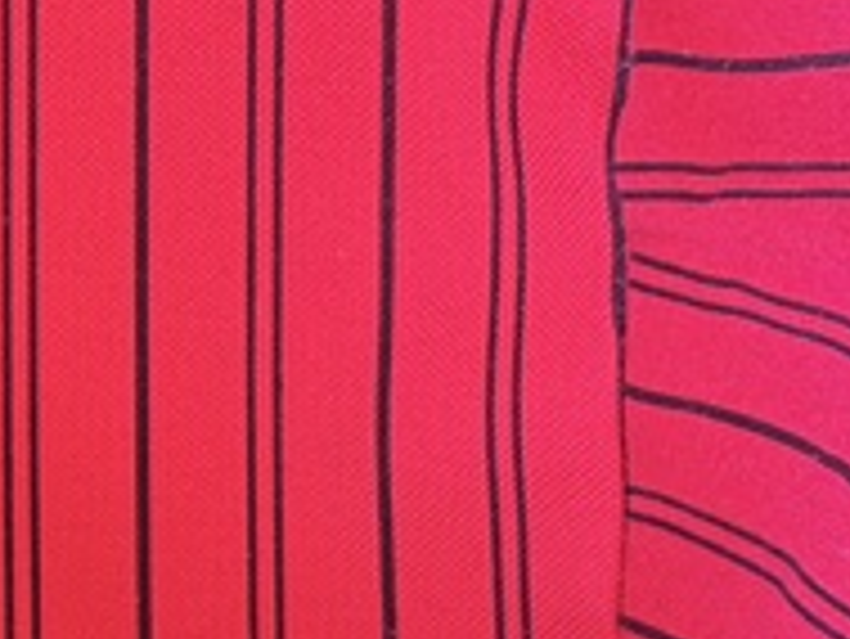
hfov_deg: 7.5
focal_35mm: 256
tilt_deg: -49.1
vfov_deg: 5.8
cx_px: -760
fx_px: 6290
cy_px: 351
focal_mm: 6.76
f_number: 1.78
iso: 250
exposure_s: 1/33
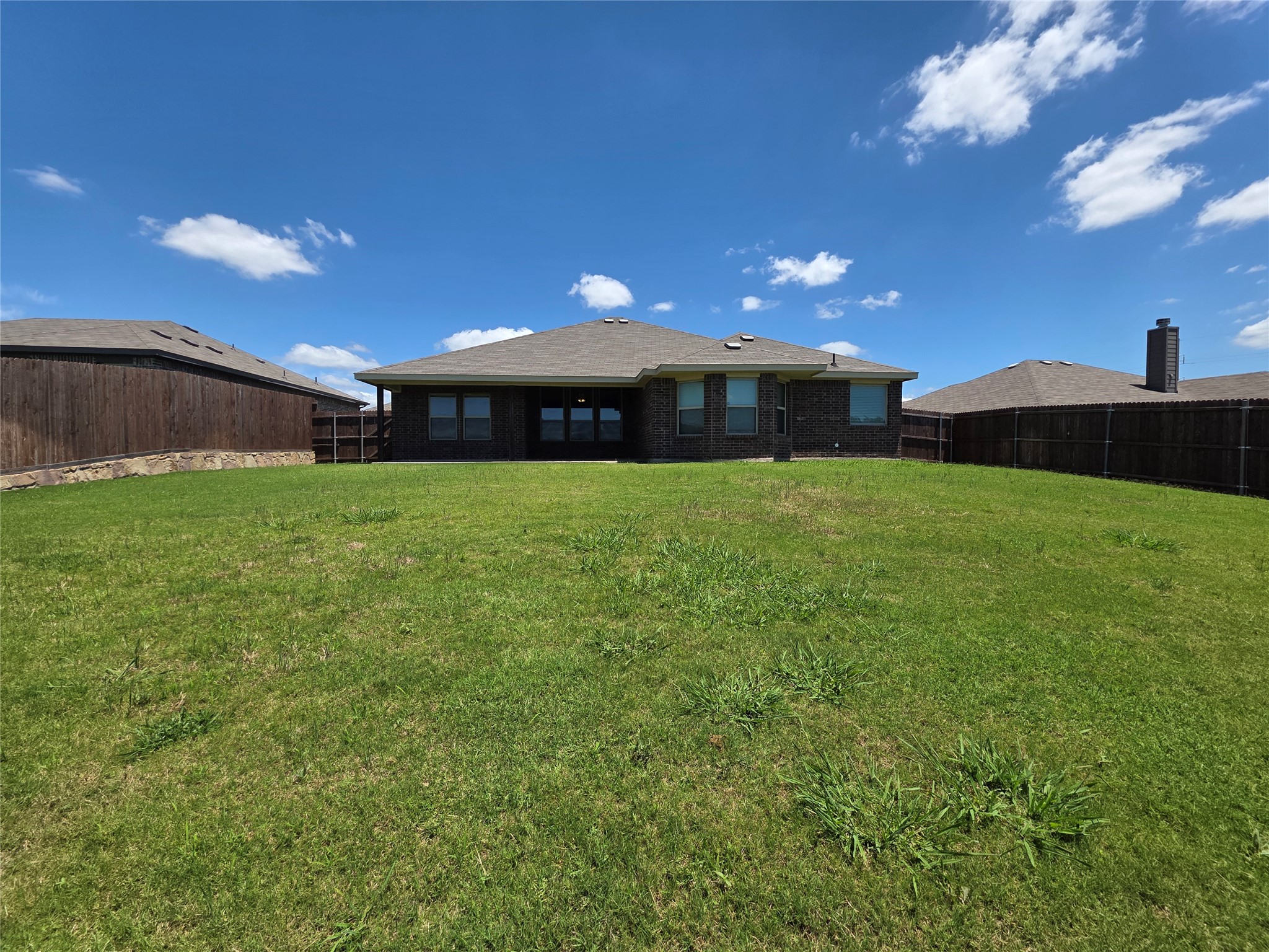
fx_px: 477
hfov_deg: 106.2
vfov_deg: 89.9
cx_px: 634
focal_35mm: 13
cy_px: 476
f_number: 1.9
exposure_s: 1/2828
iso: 40
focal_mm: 2.2
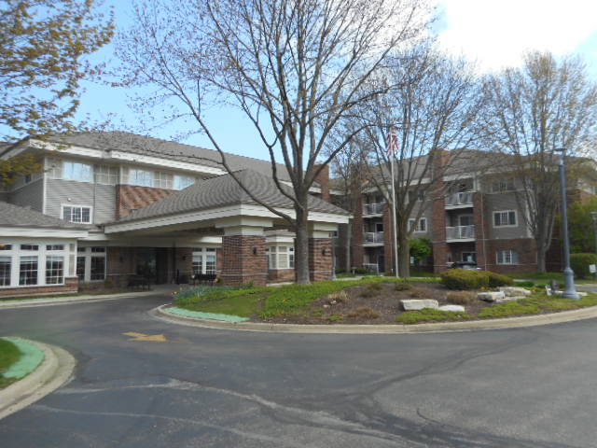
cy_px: 224
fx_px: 431
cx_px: 298
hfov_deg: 69.4
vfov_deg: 54.9
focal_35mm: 25
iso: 80
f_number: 3.7
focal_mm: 4.5
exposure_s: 1/320
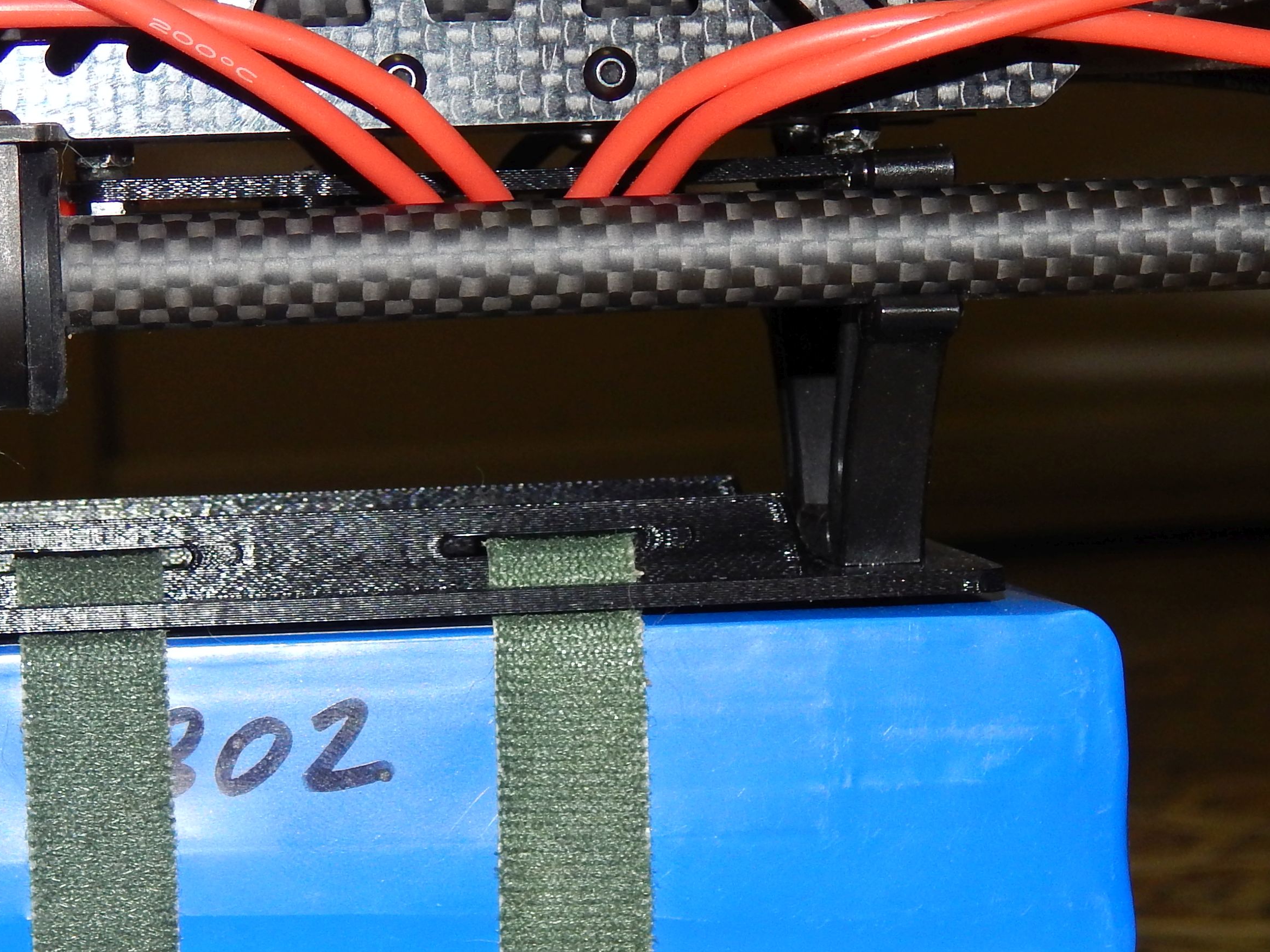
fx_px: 4989
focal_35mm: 136
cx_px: 350
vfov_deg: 10.9
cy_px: 678
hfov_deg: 14.5
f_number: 4.1
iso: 200
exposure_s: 1/30
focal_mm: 12.3
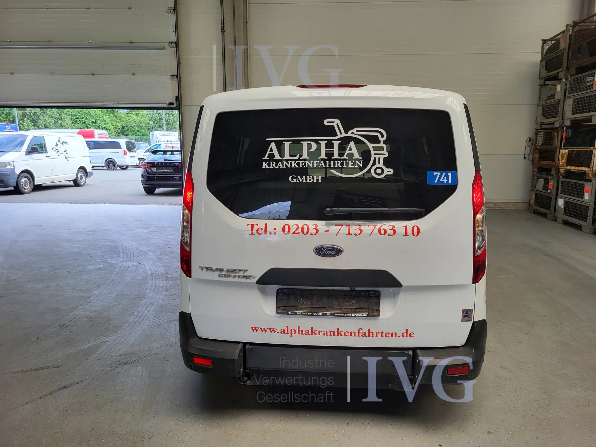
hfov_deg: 67.3
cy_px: 224
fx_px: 448
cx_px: 298
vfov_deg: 53.1
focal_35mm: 26
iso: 40
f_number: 1.8
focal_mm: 5.4
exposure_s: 1/189
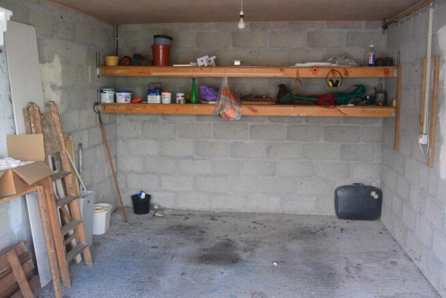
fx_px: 446
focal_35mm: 36
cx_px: 223
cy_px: 149
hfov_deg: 53.1
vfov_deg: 37.0
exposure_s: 1/125
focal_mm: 13.5
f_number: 4
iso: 360
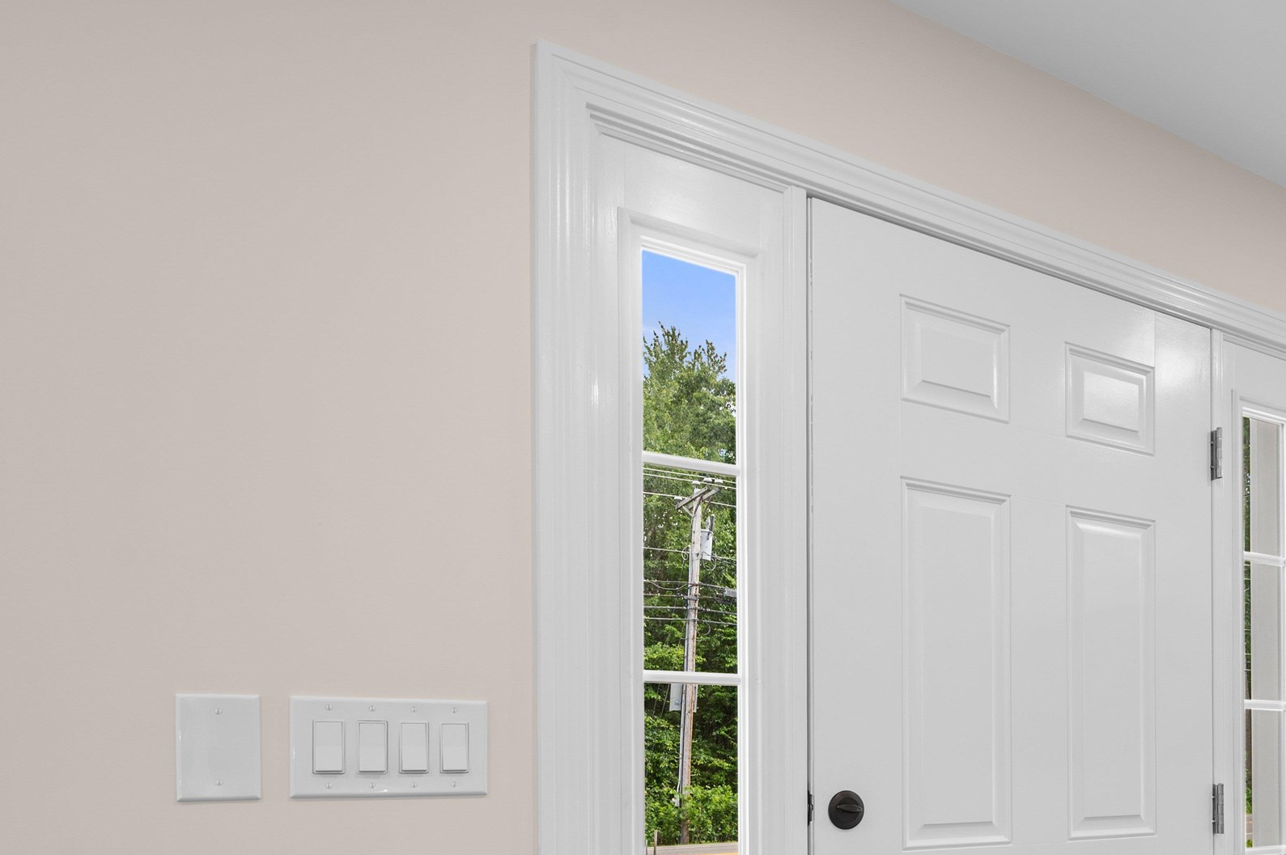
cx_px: 985
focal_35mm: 29
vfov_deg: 41.2
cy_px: 777
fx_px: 1035
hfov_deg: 59.8
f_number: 7.1
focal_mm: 15
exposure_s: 1/1.25
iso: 250
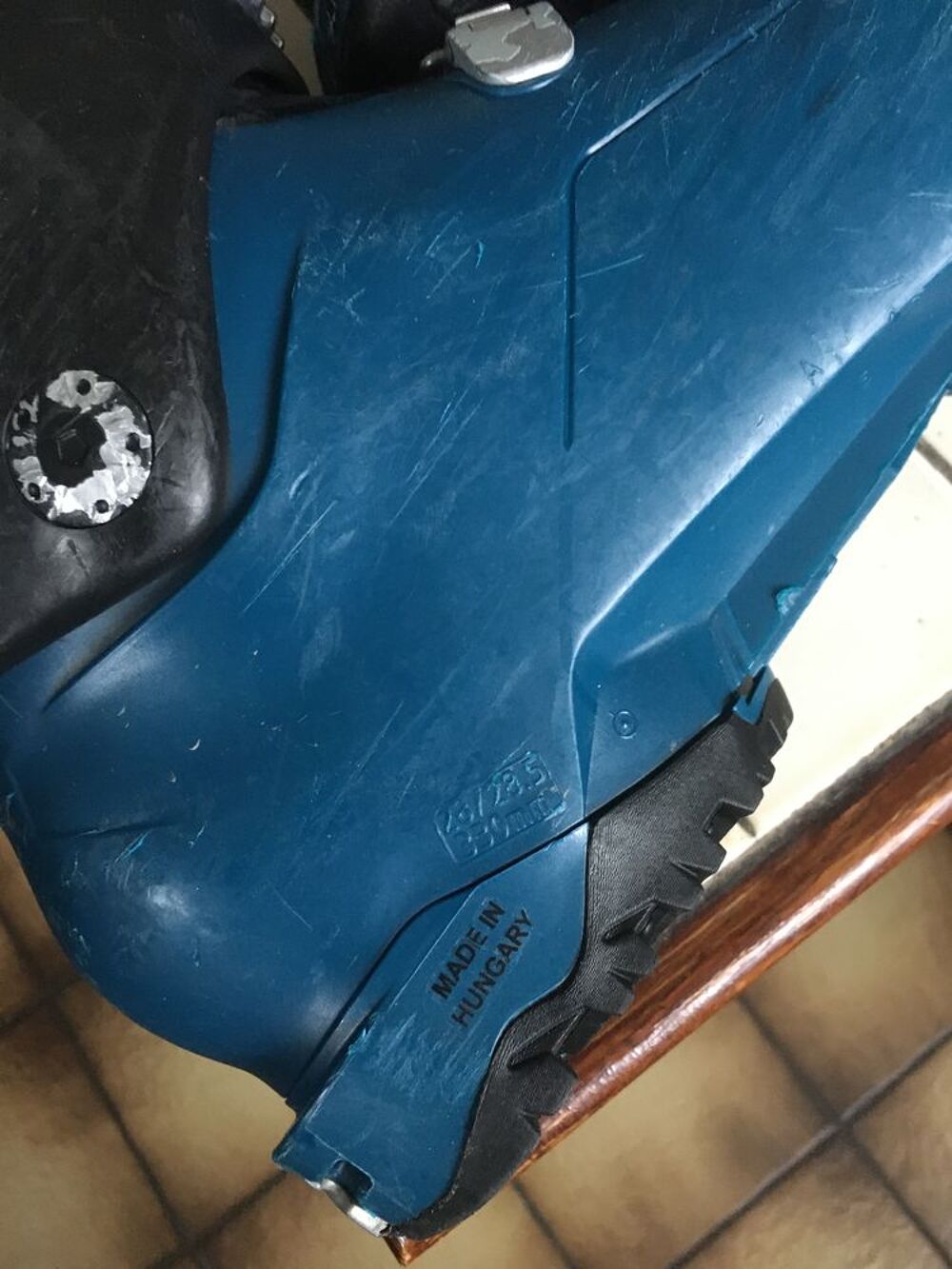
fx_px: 1063
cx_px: 476
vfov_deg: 61.7
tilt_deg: -71.4
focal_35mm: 29
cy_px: 634
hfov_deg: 48.2
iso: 250
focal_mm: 4.15
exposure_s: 1/17
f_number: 2.2
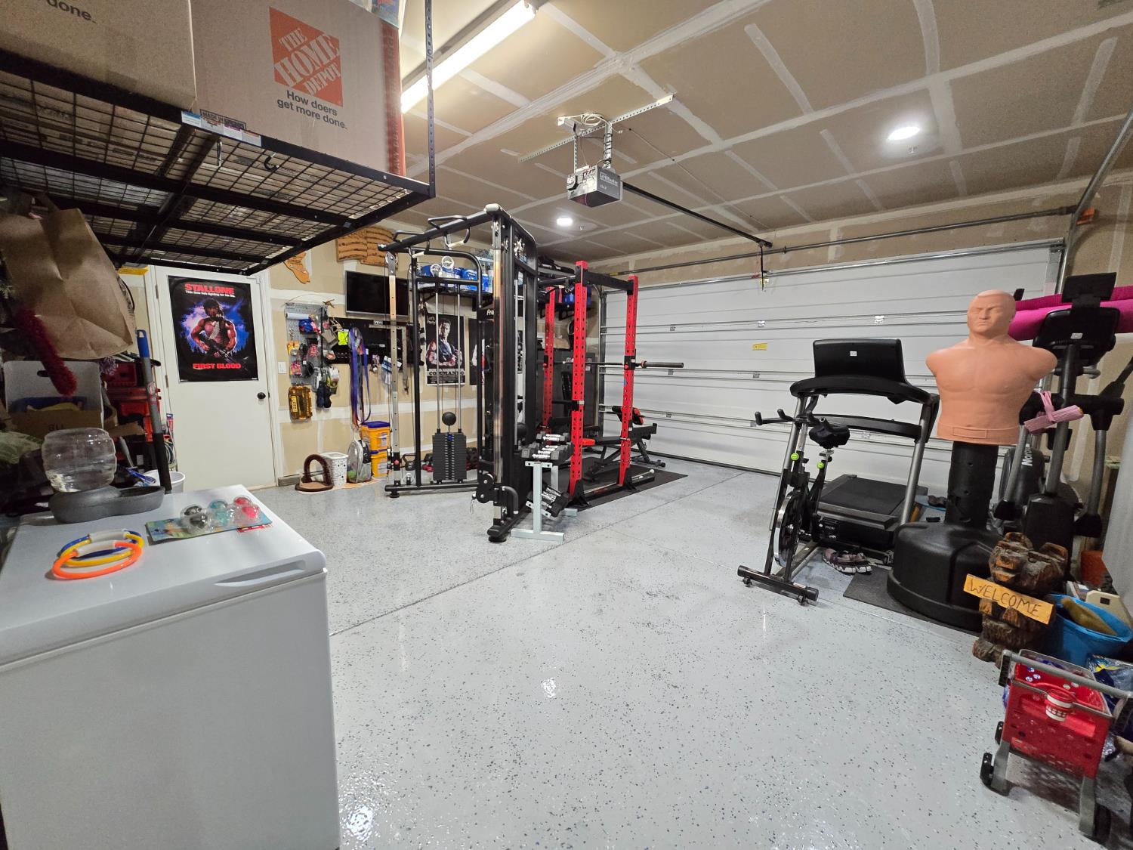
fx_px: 425
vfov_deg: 89.9
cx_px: 566
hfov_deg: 106.2
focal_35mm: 13
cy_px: 425
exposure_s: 1/60
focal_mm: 2.2
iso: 640
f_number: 2.2
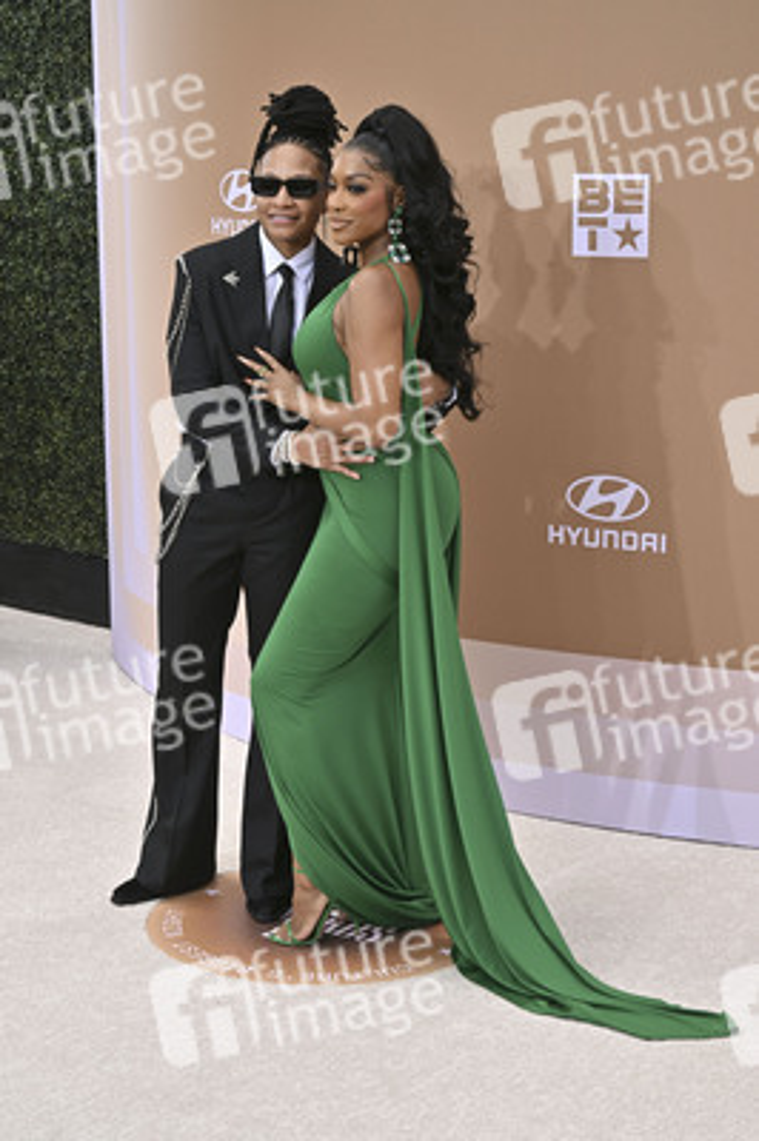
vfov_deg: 29.7
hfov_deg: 20.0
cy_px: 570
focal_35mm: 68
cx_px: 380
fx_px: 2154
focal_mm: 68
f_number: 11
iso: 400
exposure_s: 1/320
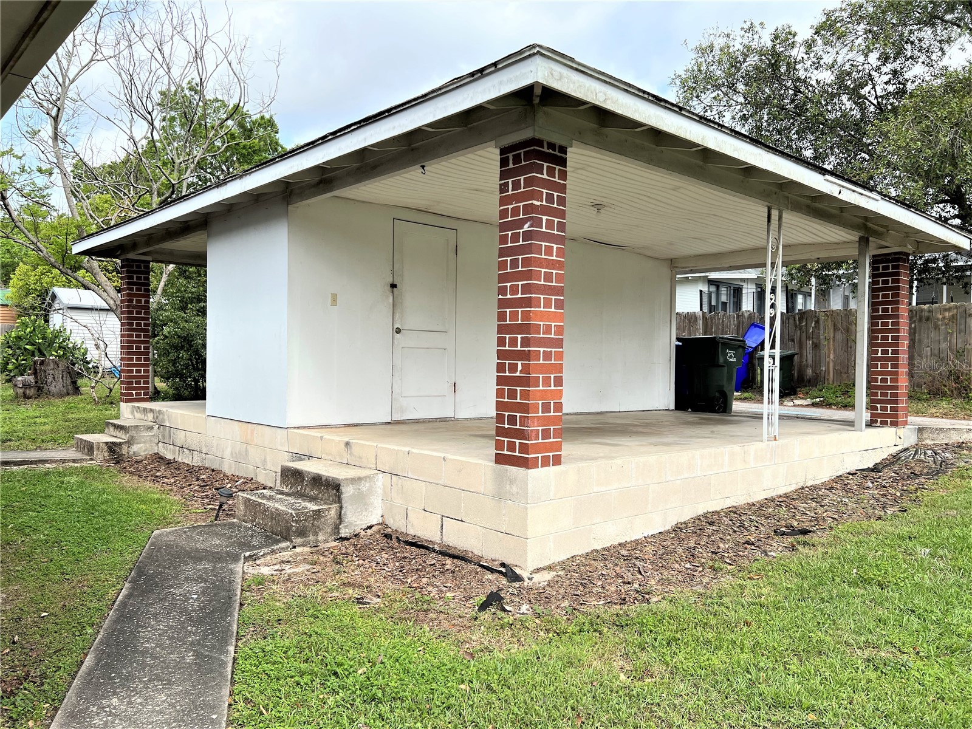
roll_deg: -1.3
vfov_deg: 53.1
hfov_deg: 67.3
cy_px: 364
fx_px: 730
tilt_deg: -1.1
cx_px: 486
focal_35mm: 26
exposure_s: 1/2353
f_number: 1.5
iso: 50
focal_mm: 5.7
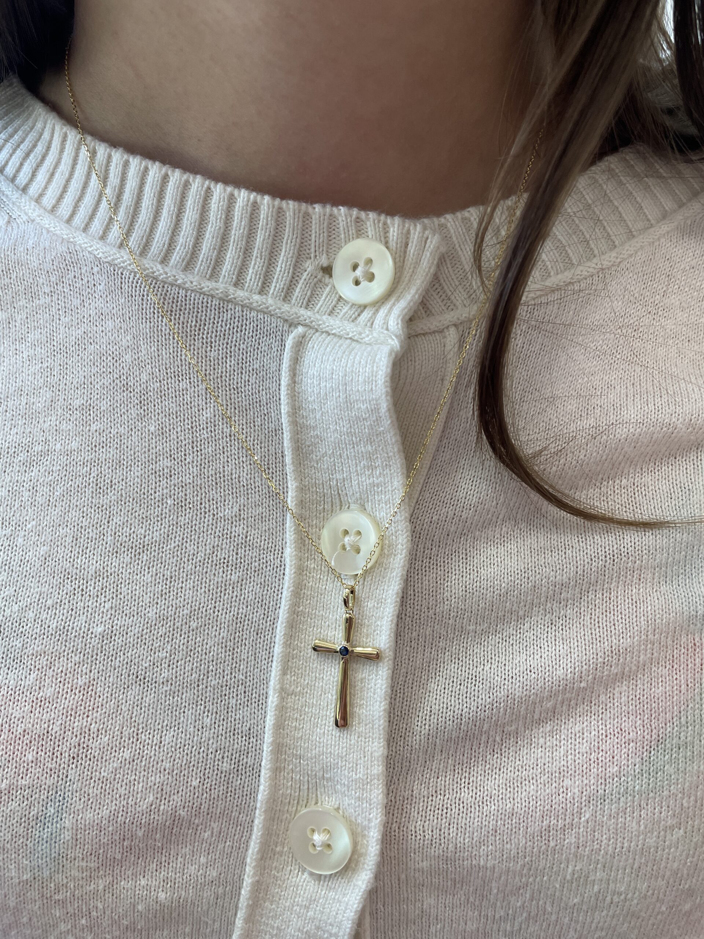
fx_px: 705
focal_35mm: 26
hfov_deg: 53.1
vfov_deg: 67.3
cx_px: 352
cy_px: 470
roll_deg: +0.5
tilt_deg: -14.9
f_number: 1.6
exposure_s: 1/120
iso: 64
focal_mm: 4.2
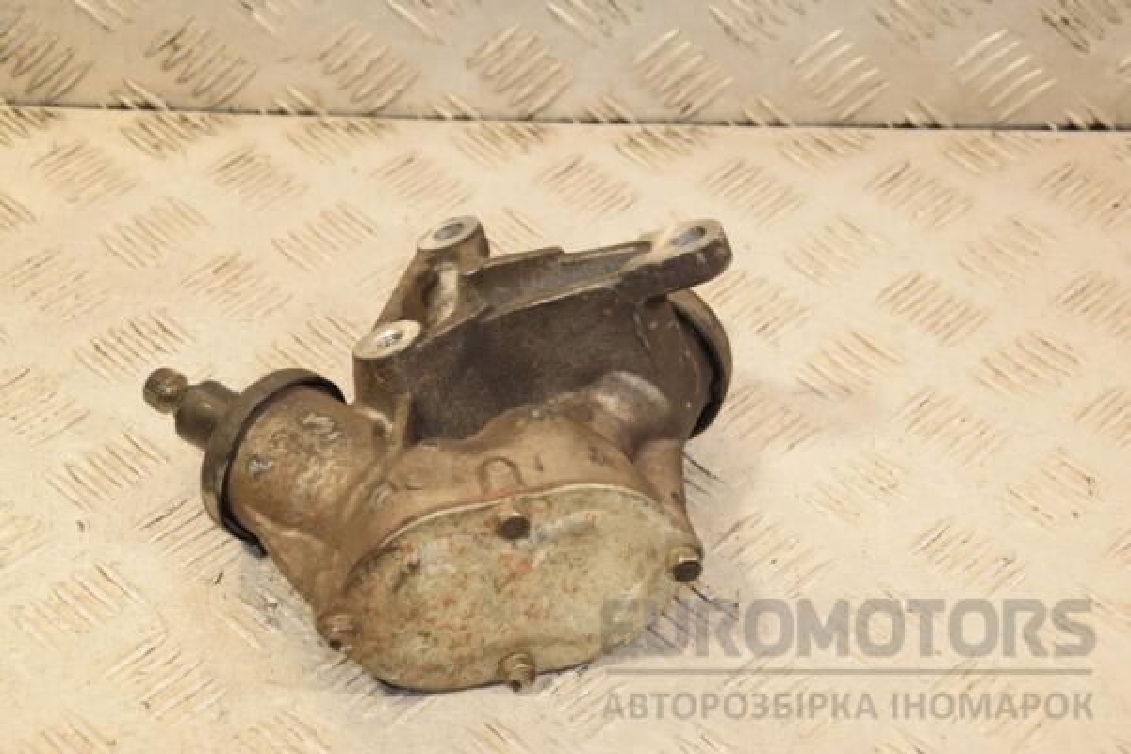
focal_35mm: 78
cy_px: 377
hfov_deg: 26.0
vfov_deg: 17.5
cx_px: 566
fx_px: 2450
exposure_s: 1/200
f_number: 6.3
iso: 800
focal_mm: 52
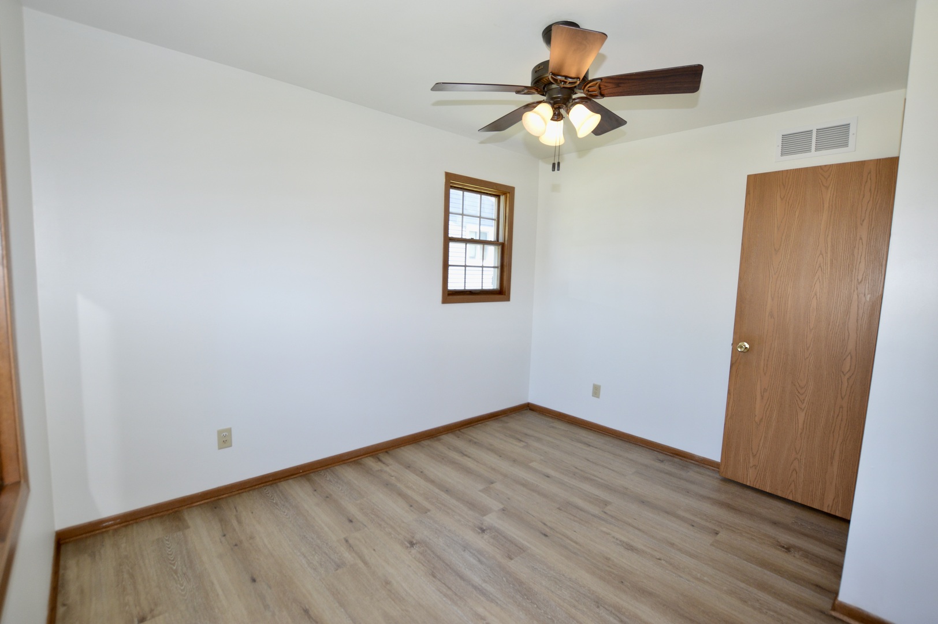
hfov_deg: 95.0
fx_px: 430
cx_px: 469
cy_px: 312
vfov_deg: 72.0
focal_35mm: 16
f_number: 4.5
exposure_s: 1/80
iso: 400
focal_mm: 11
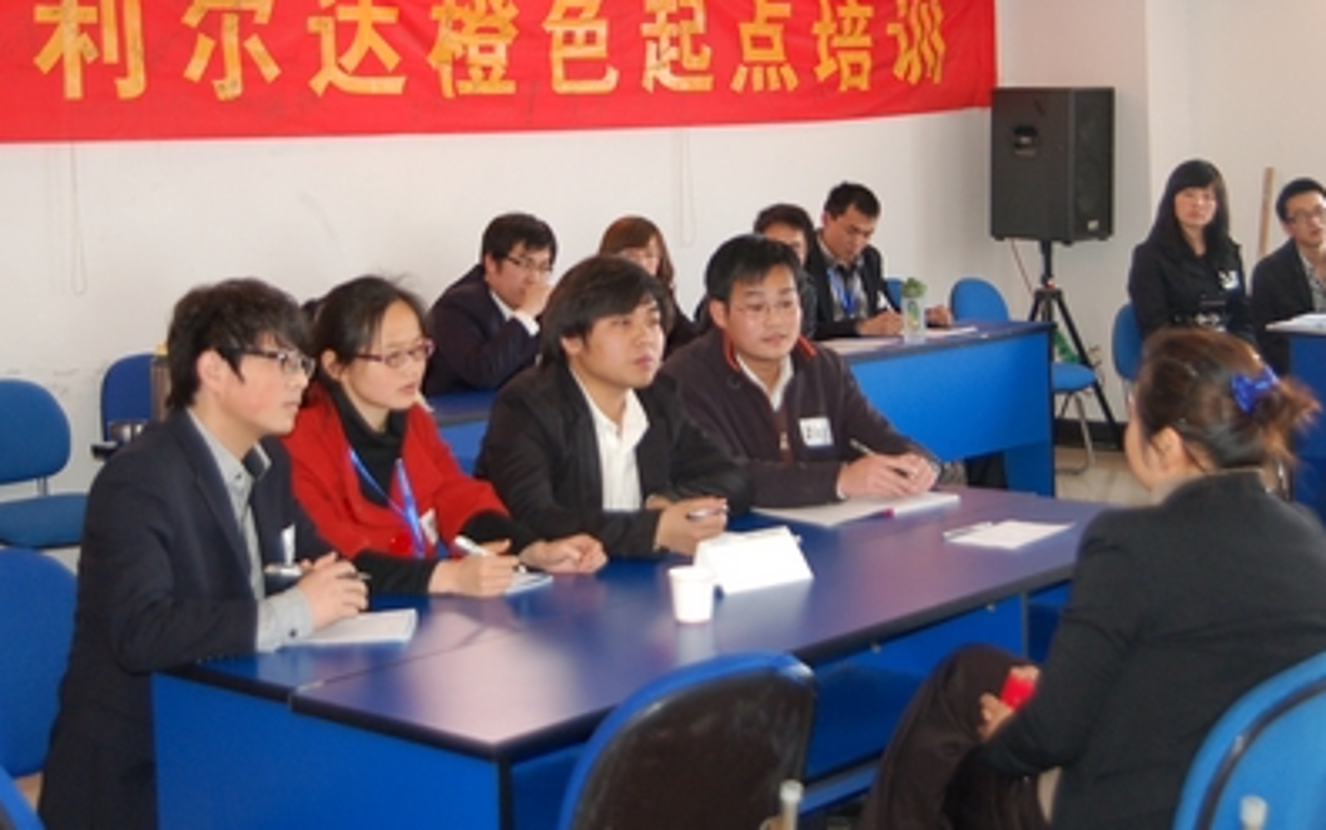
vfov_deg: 17.6
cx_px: 686
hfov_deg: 27.8
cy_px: 219
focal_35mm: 74
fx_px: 2676
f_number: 2.8
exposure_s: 1/60
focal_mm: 32
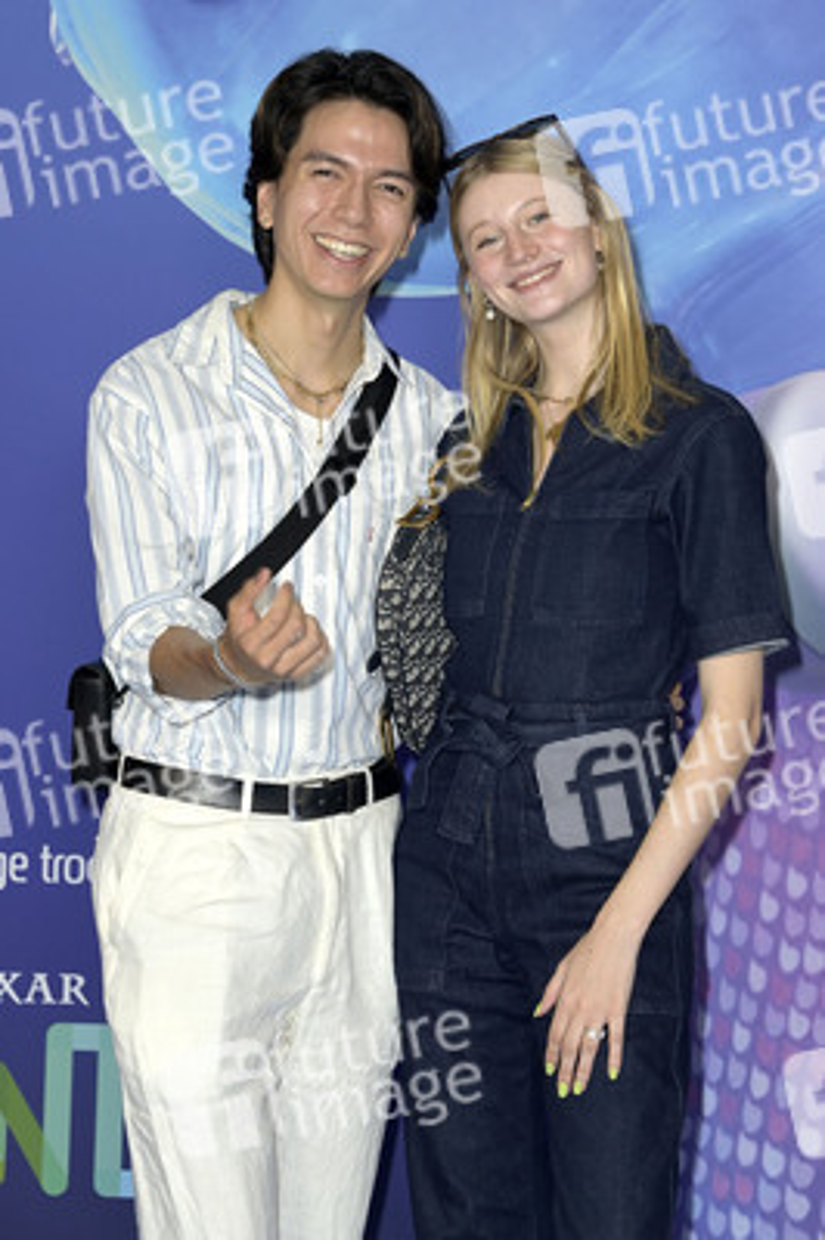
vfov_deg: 19.5
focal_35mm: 105
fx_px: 3615
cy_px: 620
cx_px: 412
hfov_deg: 13.0
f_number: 6.3
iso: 800
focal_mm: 105
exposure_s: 1/250
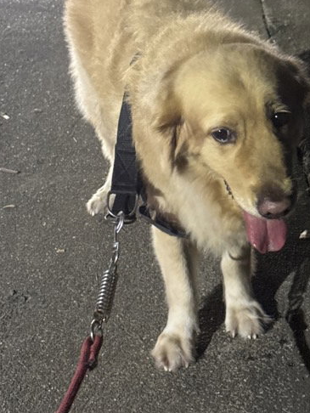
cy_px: 201
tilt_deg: -28.3
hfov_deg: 18.7
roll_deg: +5.5
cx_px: 138
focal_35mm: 79
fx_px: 942
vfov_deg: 24.7
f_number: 1.78
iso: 640
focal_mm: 6.76
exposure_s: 1/25
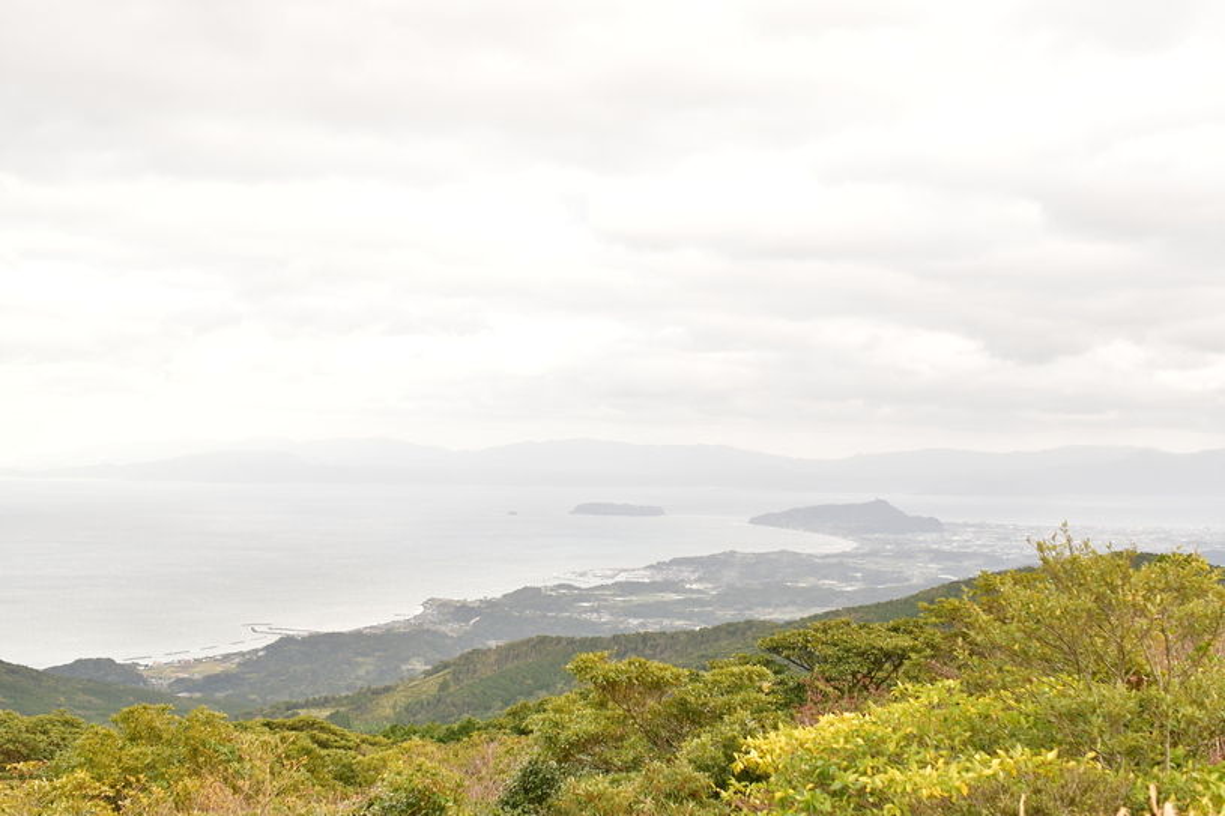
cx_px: 612
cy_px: 408
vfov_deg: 29.9
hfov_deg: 43.6
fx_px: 1531
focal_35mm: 45
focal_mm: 30
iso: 800
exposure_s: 1/1250
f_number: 3.5
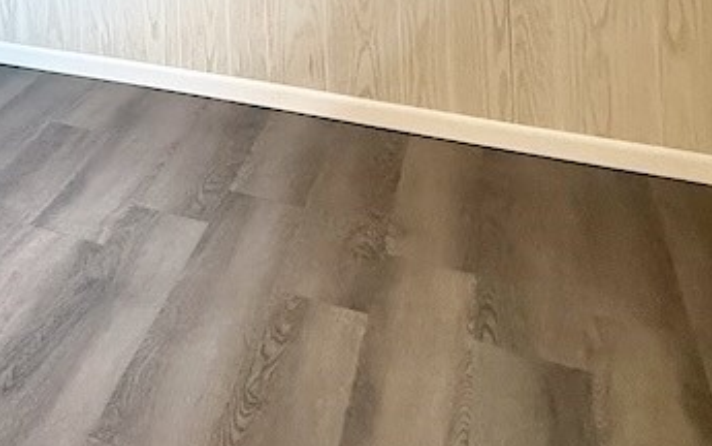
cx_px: -177
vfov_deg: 19.0
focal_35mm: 55
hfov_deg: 30.4
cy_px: -320
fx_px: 1068
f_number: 2.2
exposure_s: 1/60
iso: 640
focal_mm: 2.22
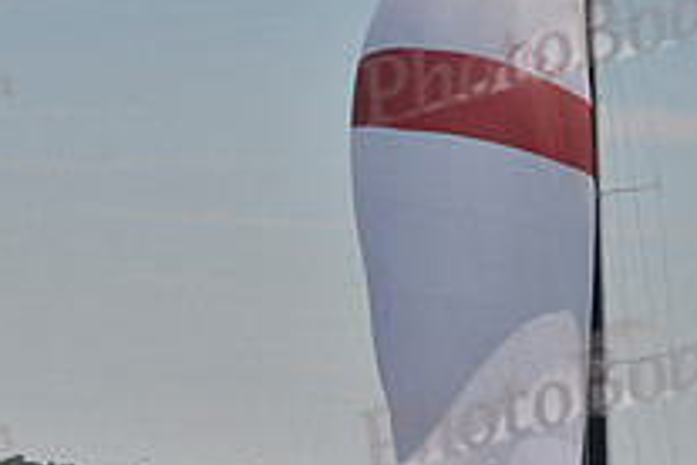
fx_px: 5537
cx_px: 189
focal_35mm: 286
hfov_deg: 7.2
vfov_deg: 4.8
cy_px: 261
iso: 400
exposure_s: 1/800
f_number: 10
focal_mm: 102
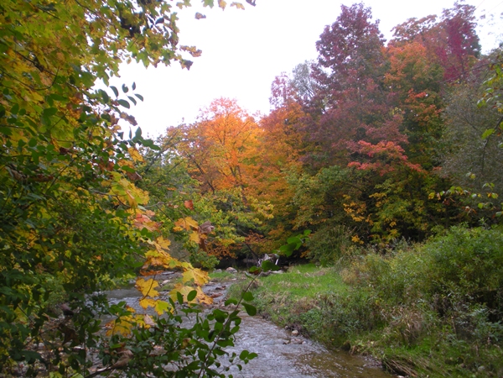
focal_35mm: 36
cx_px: 252
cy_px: 189
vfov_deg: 39.7
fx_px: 523
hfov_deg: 51.4
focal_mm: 6.3
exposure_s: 1/135
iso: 114
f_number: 3.5
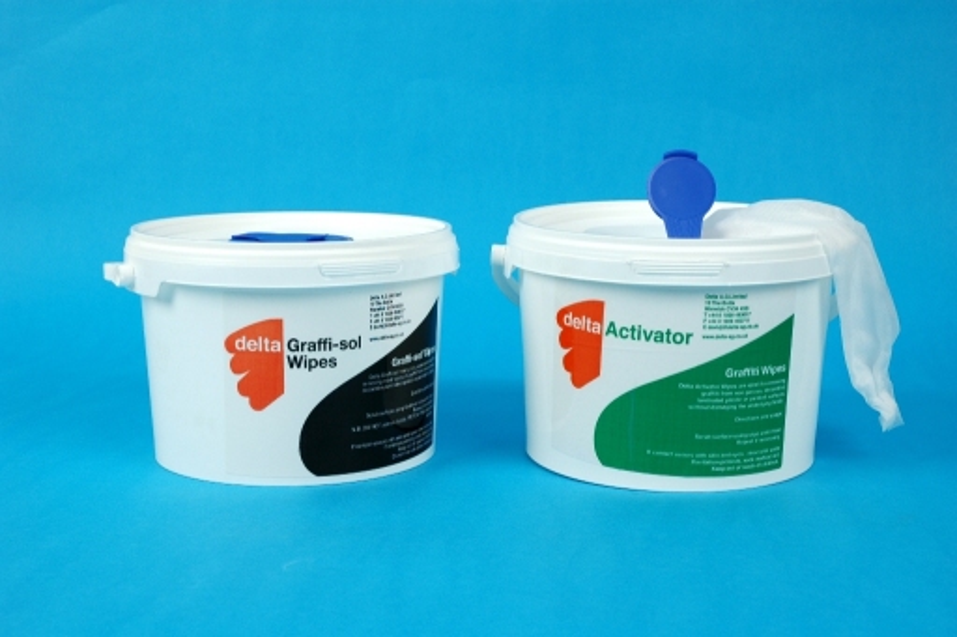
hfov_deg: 33.4
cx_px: 478
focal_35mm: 60
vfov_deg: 22.6
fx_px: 1594
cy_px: 318
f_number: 9
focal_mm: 40
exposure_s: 1/250
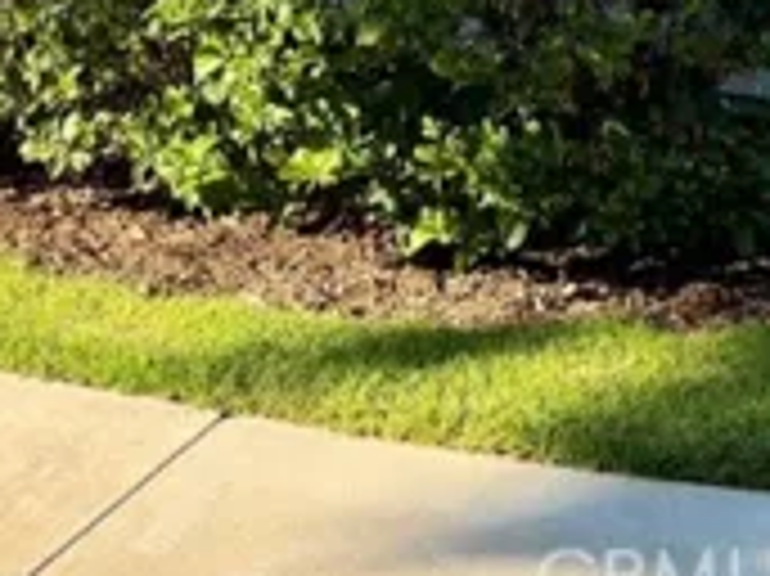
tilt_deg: +0.6
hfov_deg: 18.5
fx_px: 2334
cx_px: 673
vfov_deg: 12.2
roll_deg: -1.0
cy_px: -634
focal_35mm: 105
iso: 100
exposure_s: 1/1770
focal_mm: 6.76
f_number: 1.78
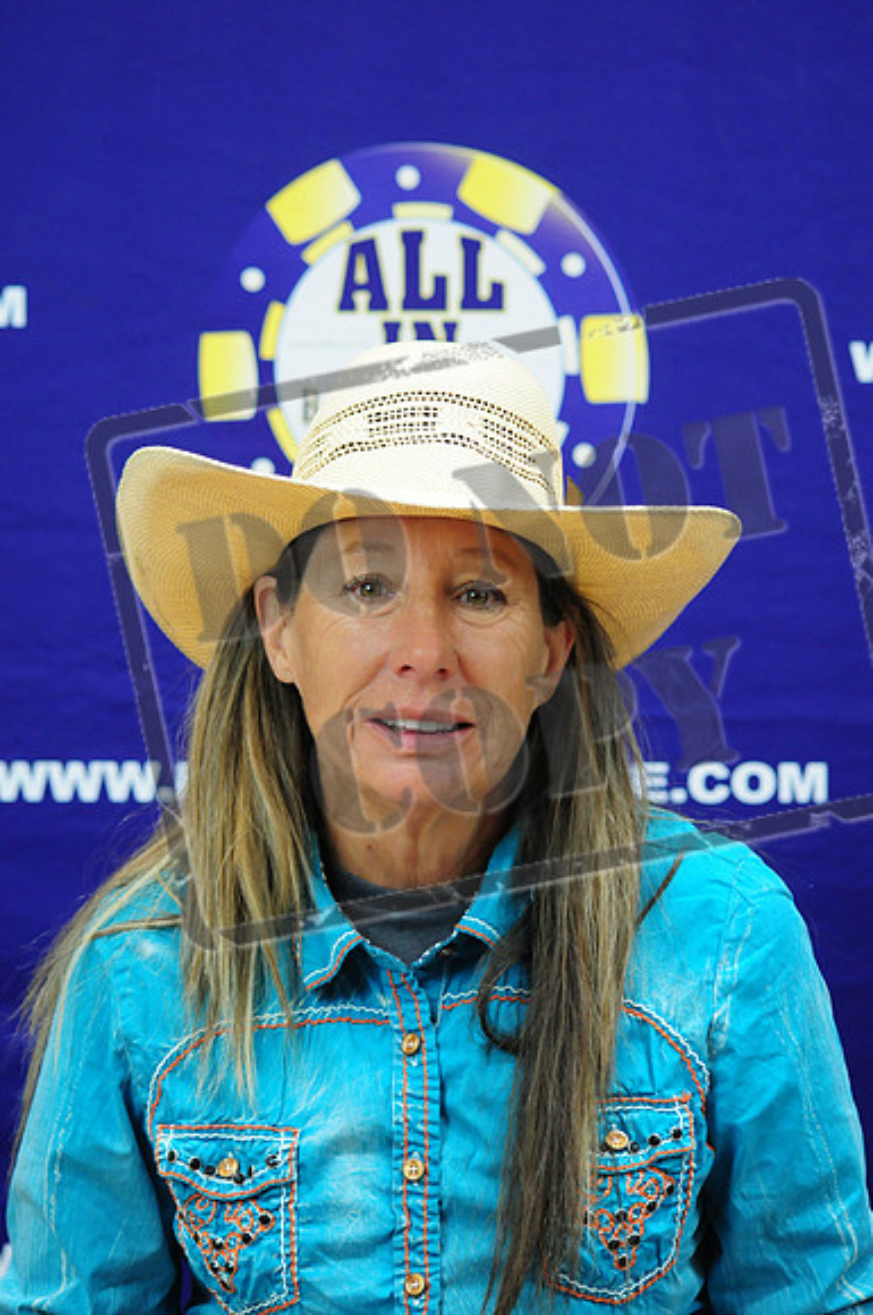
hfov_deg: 13.0
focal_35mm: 105
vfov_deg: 19.5
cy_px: 658
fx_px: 3831
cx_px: 436
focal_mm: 70
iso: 1250
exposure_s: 1/125
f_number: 4
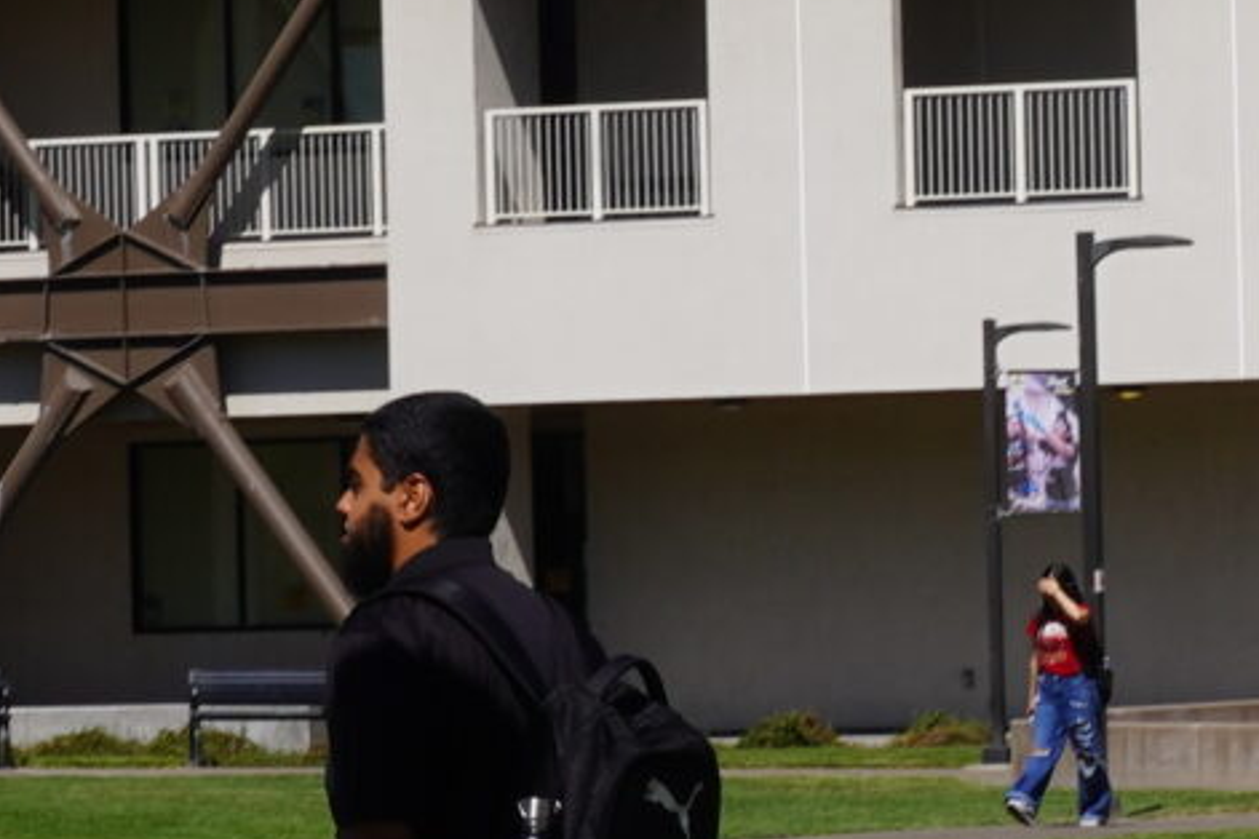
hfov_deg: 9.6
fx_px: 7414
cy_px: 464
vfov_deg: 6.5
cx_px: 1259
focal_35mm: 212
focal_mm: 26
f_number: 16
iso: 100
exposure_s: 1/160
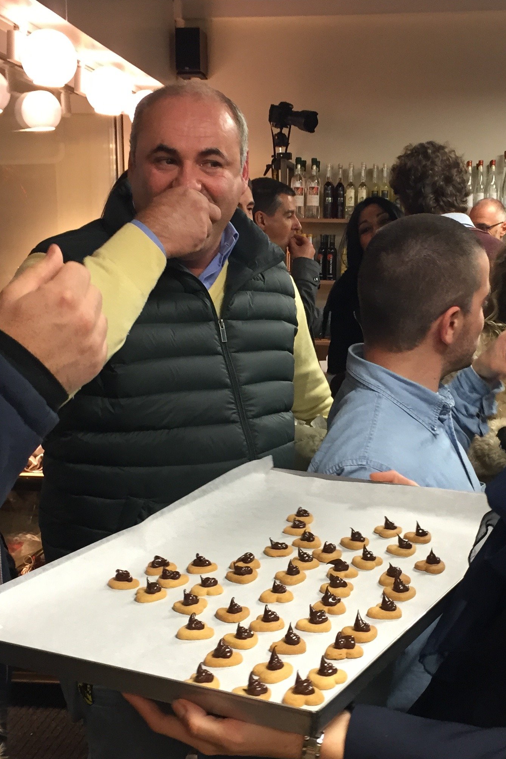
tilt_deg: -9.8
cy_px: 432
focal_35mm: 49
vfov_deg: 40.3
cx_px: 299
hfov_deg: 27.5
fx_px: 1033
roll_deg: +0.0
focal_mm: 4.15
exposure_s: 1/30
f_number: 2.2
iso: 100
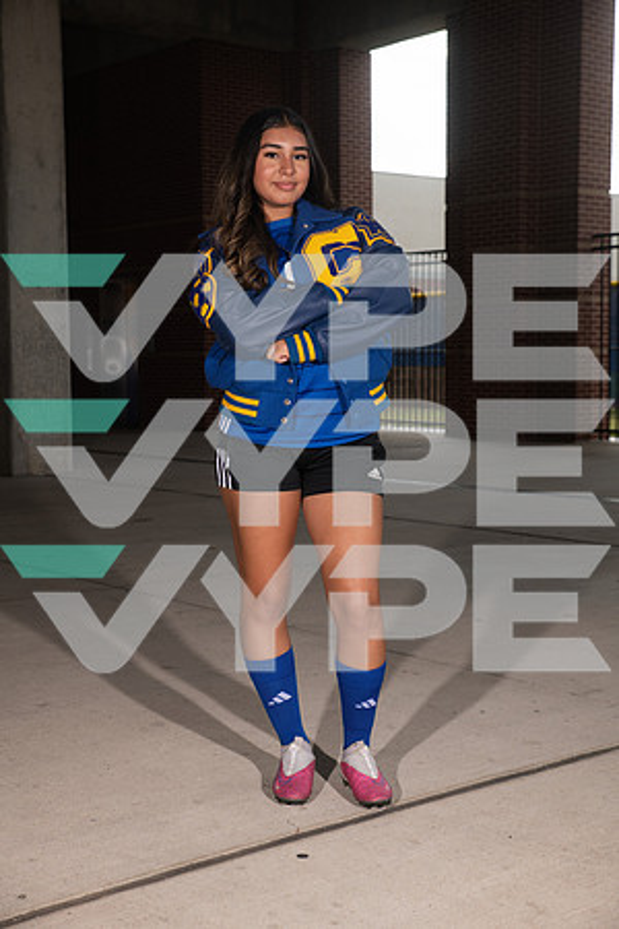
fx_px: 1418
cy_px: 464
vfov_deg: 36.2
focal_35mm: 55
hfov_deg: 24.6
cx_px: 310
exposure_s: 1/320
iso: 250
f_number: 7.1
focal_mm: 55
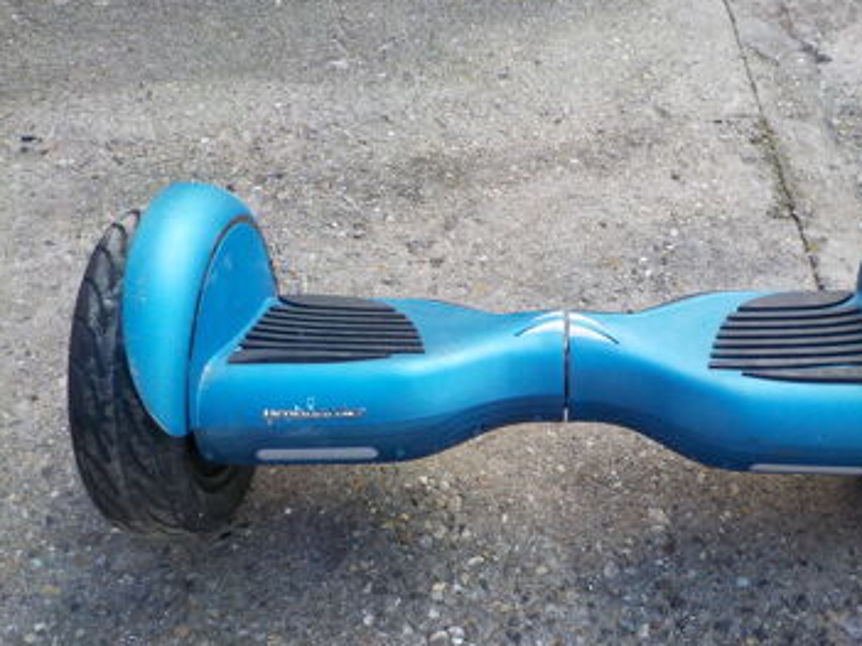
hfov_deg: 45.0
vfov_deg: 35.1
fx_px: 1021
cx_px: 582
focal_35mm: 41
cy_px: 327
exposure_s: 1/160
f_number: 3.3
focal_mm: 4.1
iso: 125
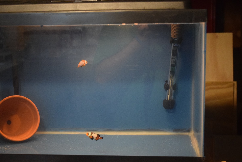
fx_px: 363
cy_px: 81
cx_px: 121
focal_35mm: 54
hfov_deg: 36.9
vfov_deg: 25.1
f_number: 4.8
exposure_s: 1/60
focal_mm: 36
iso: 4000
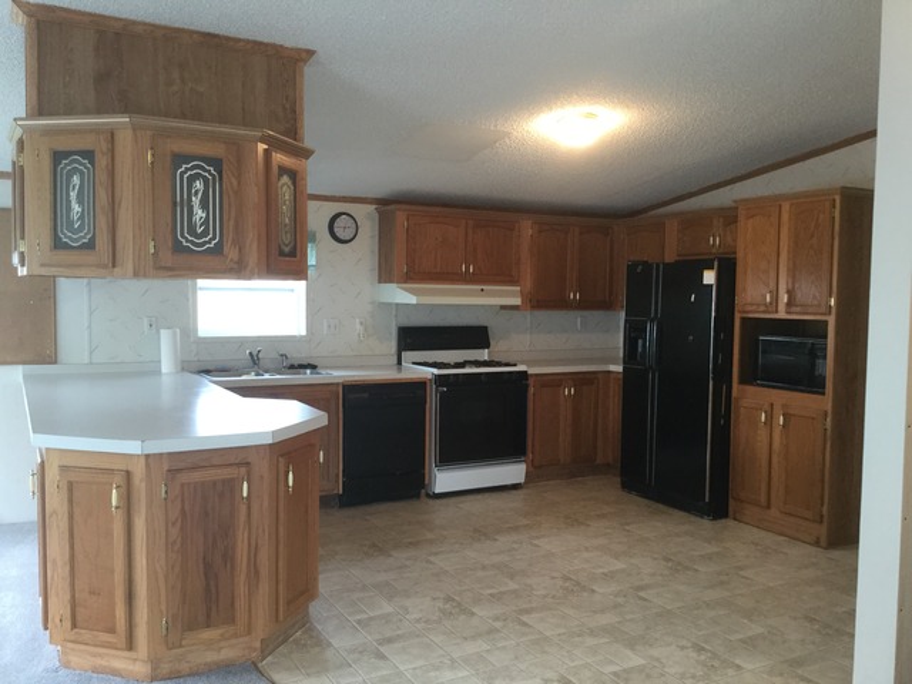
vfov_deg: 45.4
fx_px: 817
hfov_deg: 58.4
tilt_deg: -3.6
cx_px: 456
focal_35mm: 31
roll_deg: -1.8
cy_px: 342
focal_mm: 3.3
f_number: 2.4
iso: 80
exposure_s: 1/30
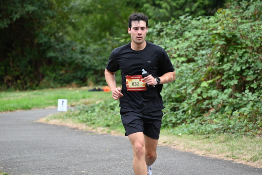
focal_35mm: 201
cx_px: 131
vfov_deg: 6.8
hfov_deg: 10.2
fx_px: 1463
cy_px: 88
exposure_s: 1/250
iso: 500
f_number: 6.3
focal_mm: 200
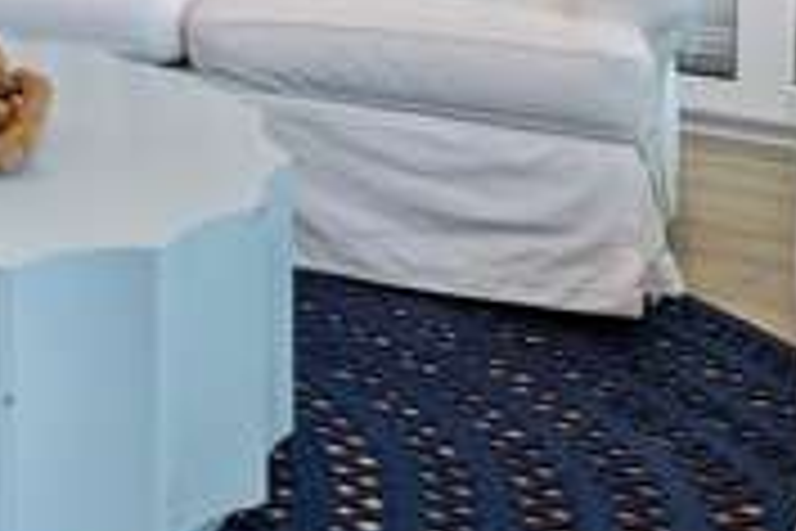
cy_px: -333
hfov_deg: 26.4
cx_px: -229
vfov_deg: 18.0
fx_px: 1437
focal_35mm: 65
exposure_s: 1/25
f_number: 6.4
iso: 1250
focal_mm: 10
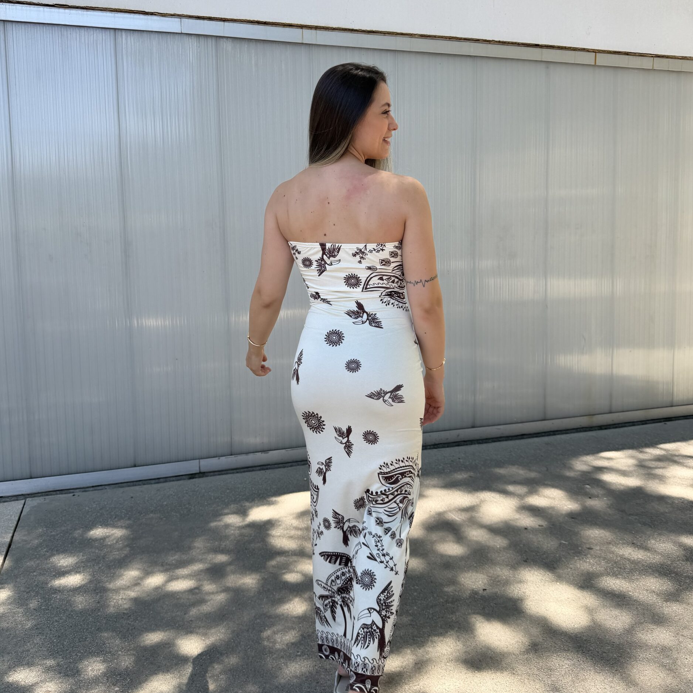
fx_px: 657
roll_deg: +1.4
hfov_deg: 55.6
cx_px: 343
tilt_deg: -5.7
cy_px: 307
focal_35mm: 29
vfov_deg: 55.5
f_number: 1.78
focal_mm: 6.76
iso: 80
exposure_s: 1/715
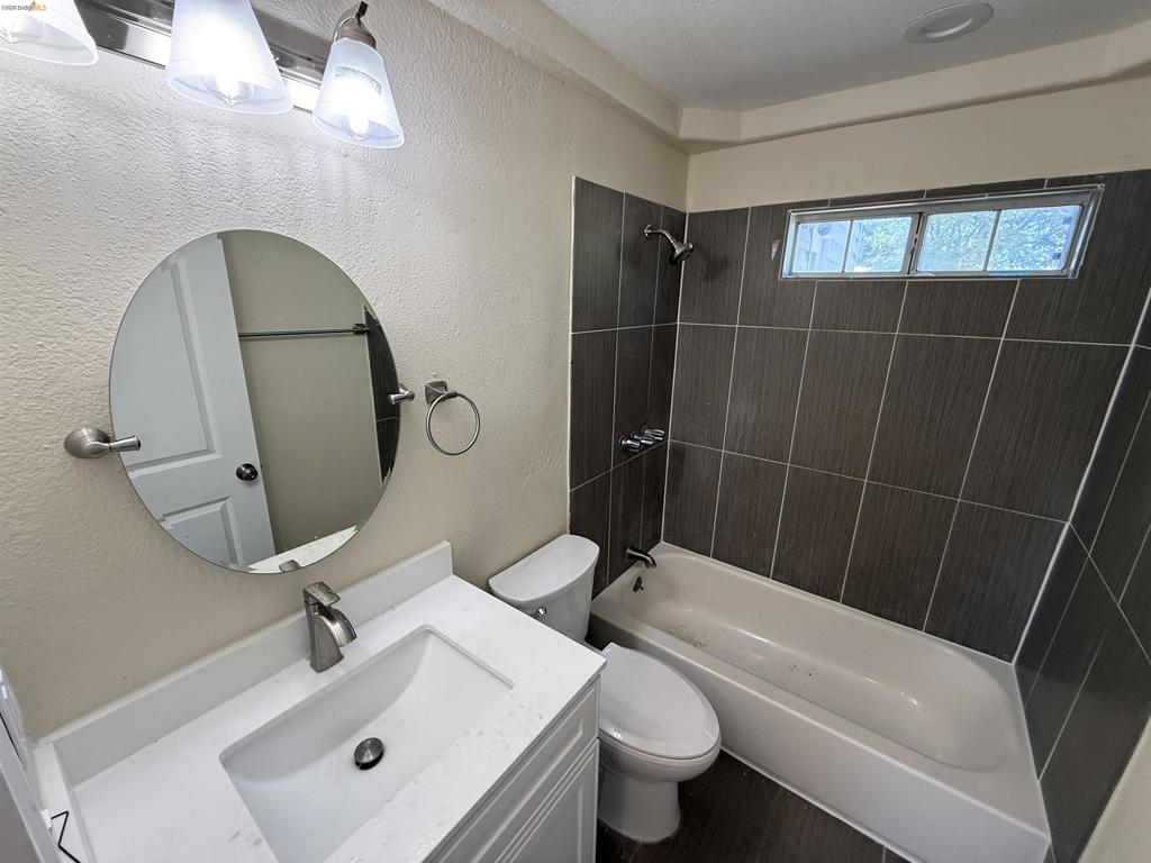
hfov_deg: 102.1
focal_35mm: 14
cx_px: 576
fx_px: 466
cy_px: 432
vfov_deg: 85.7
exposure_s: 1/120
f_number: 2.2
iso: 160
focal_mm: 2.22
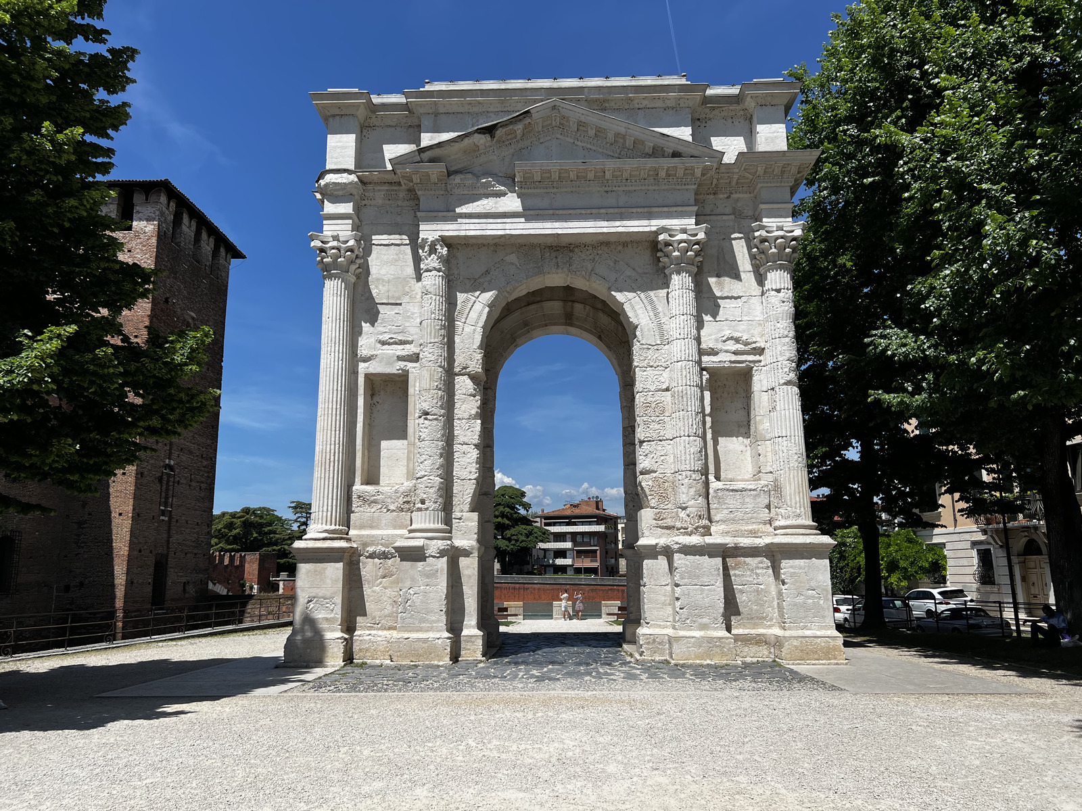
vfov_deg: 53.1
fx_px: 813
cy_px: 406
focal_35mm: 26
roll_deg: +0.8
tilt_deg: +11.5
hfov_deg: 67.3
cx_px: 541
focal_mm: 5.7
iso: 50
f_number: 1.5
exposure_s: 1/6579
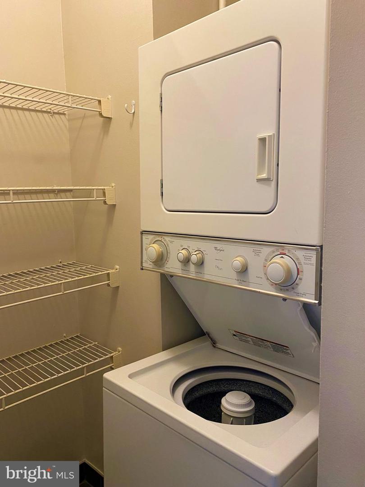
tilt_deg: -6.3
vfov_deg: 67.3
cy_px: 244
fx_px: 366
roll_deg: +2.1
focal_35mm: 26
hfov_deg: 53.1
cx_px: 182
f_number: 1.8
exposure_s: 1/60
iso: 200
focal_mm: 4.25
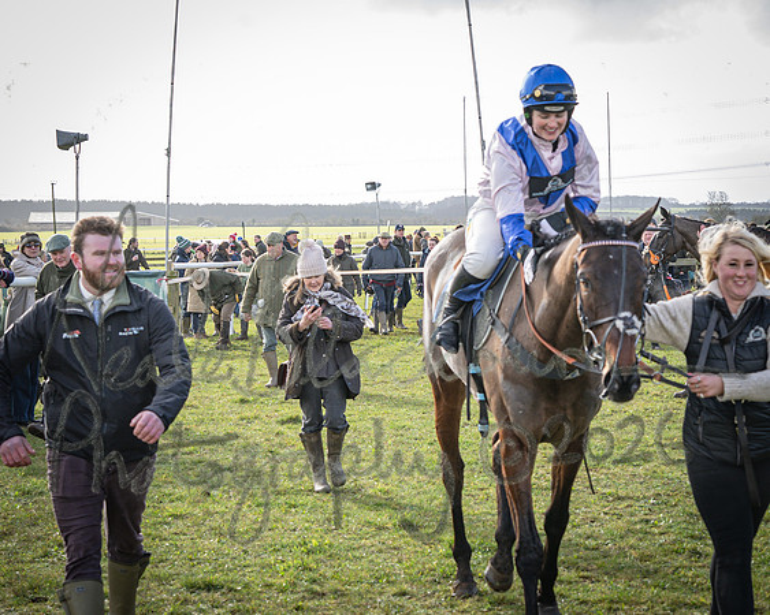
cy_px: 303
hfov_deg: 24.5
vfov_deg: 19.8
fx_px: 1759
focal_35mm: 77
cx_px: 542
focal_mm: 35
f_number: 4
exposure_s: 1/400
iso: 200
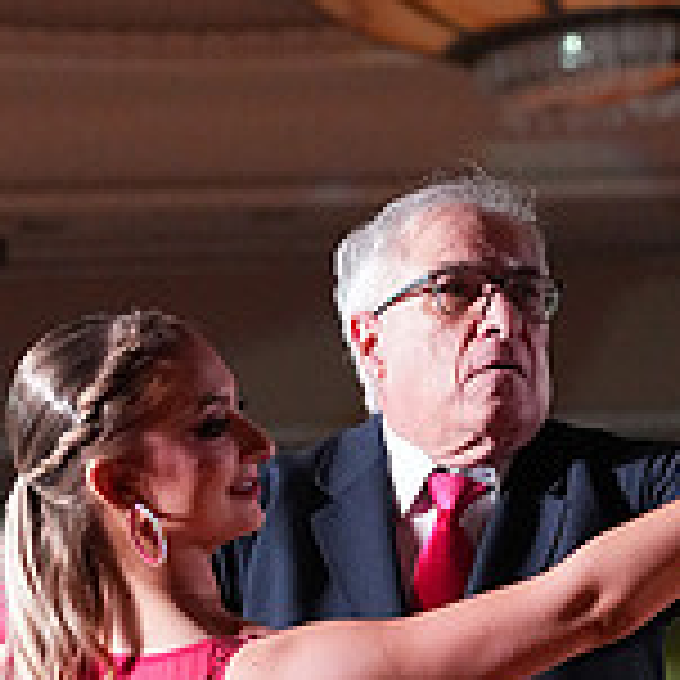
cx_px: 538
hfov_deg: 4.9
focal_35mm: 357
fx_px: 7934
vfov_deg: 4.9
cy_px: 1148
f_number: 5
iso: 8000
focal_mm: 109
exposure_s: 1/400
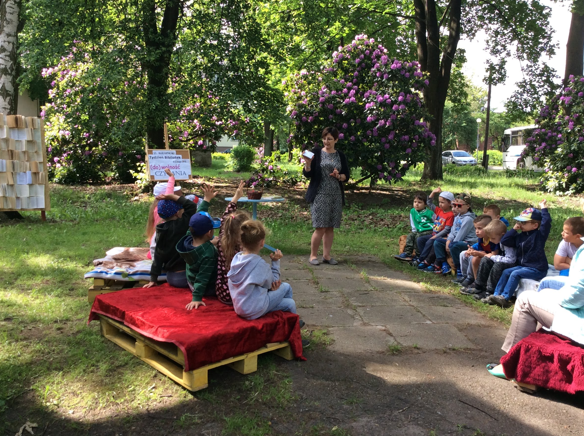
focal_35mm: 35
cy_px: 212
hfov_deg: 52.7
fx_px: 590
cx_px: 298
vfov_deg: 40.6
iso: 32
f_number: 2.4
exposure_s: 1/186
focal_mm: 3.3
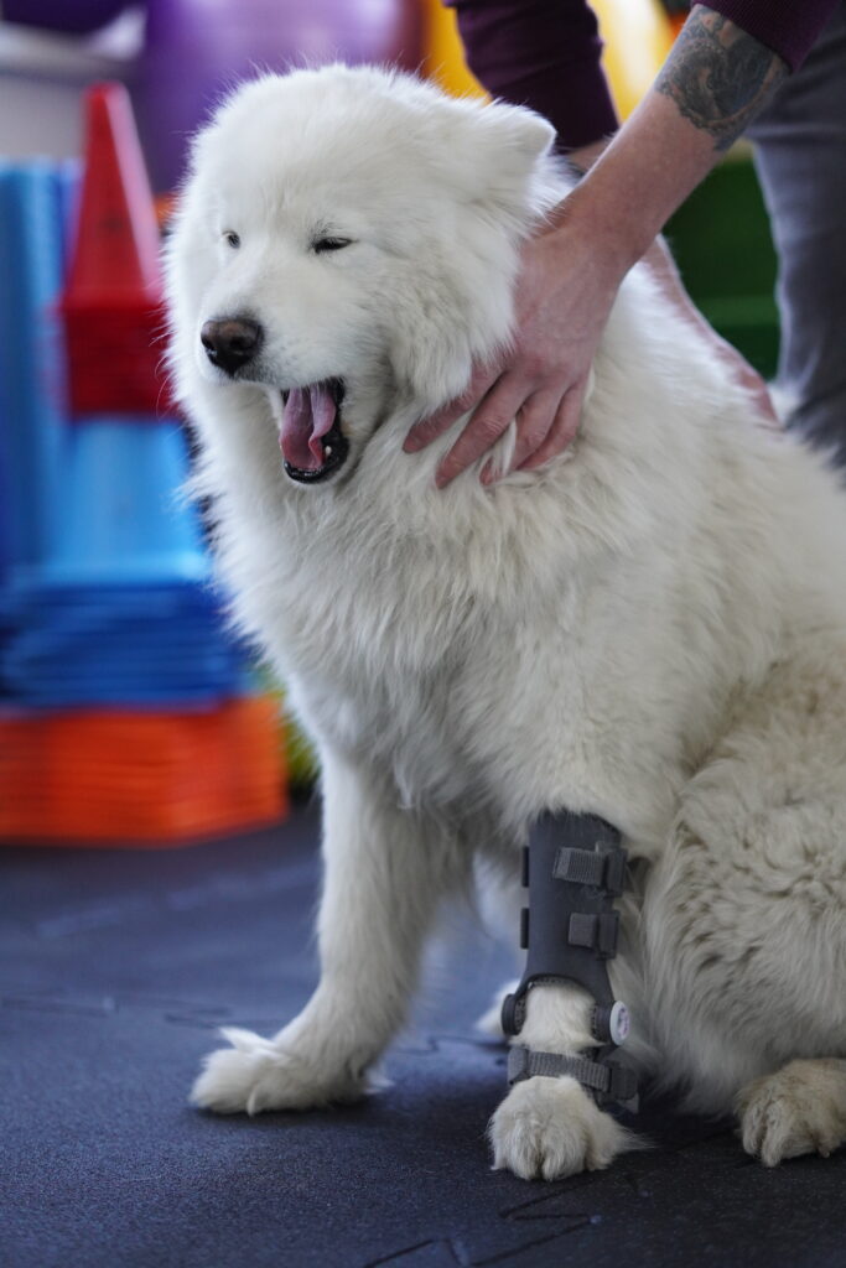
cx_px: 423
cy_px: 634
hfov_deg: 16.3
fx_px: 2960
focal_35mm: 84
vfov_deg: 24.2
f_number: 1.4
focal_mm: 56
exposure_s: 1/400
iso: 800
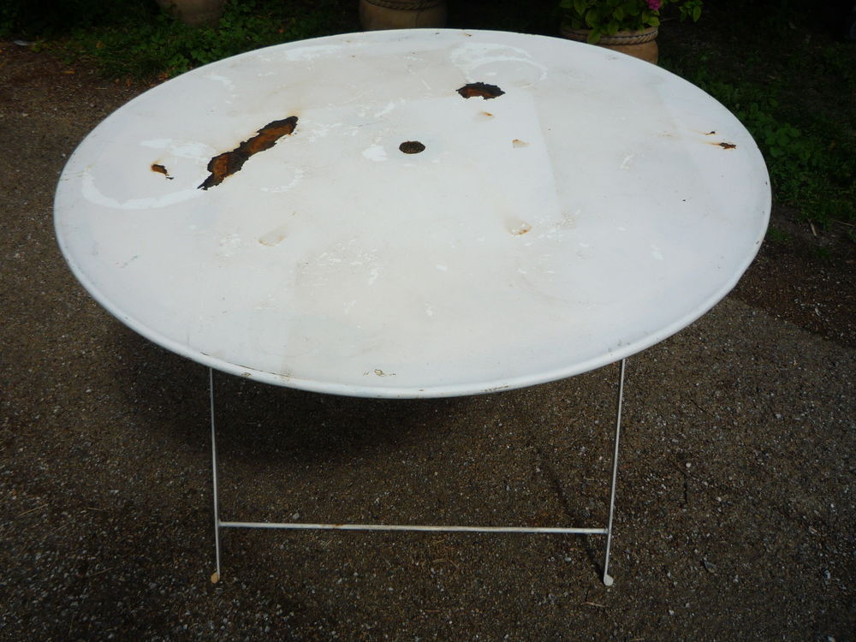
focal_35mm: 30
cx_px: 428
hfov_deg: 60.0
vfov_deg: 46.8
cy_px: 321
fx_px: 742
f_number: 5.6
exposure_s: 1/400
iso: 100
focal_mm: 5.2
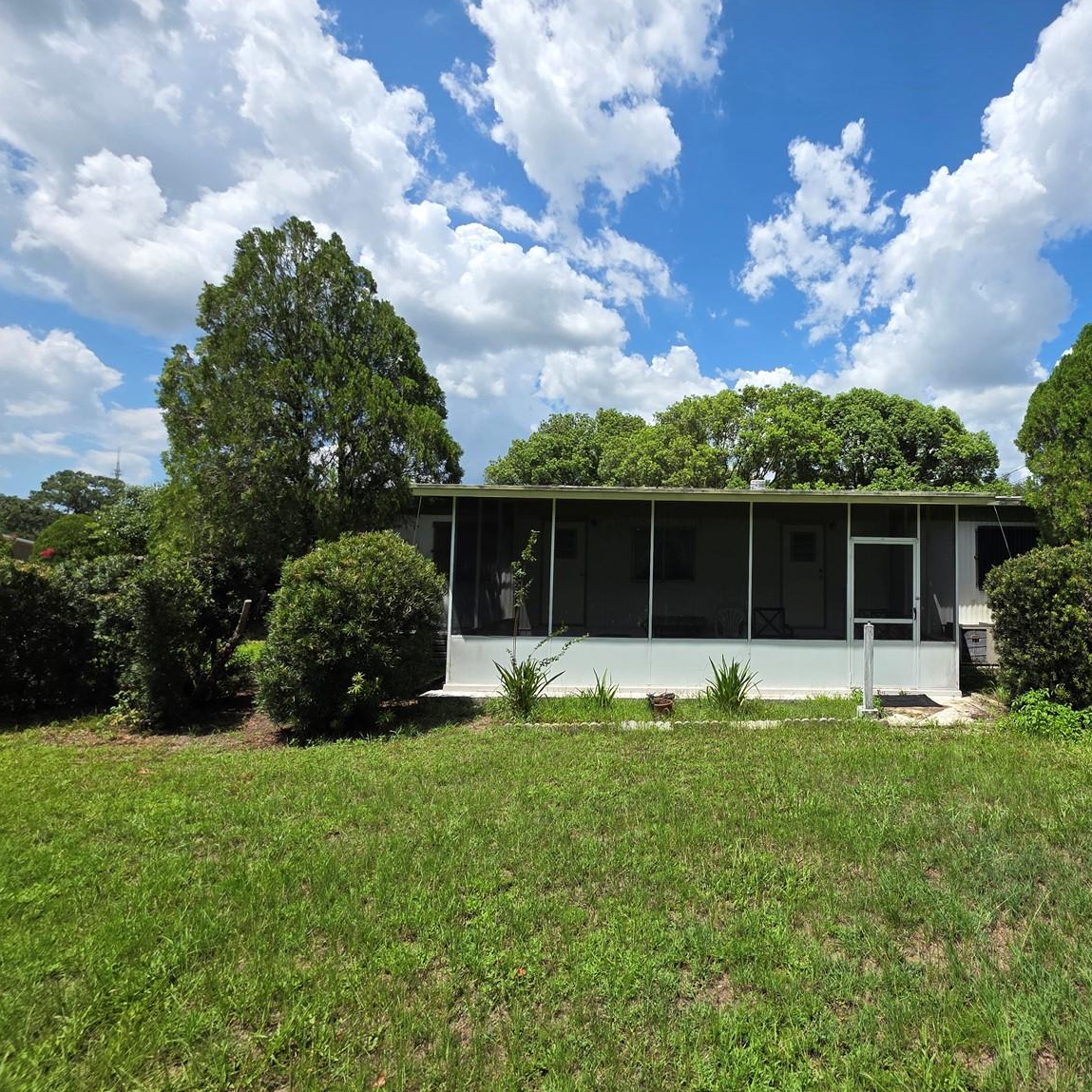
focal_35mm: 16
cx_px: 705
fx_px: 571
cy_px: 546
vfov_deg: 87.4
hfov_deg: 85.1
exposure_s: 1/2371
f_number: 1.9
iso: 40
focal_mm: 2.2
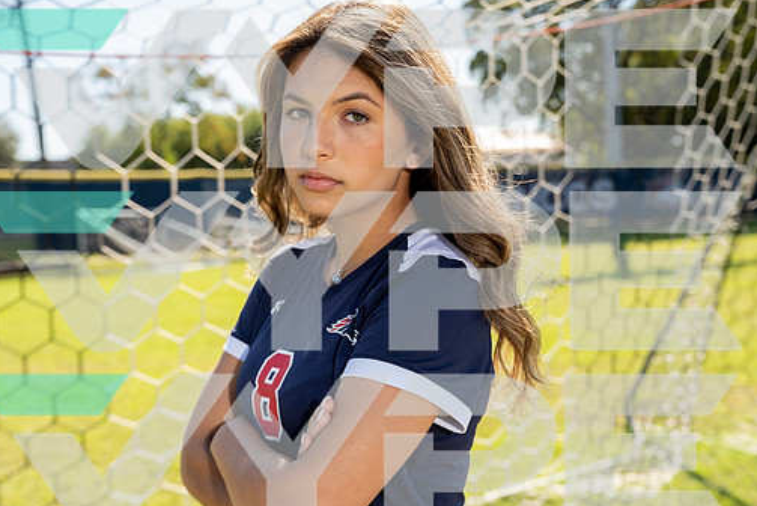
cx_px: 360
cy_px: 272
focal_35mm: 53
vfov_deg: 25.5
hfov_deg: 37.5
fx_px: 1115
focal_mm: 46
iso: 100
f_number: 4.5
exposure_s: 1/250
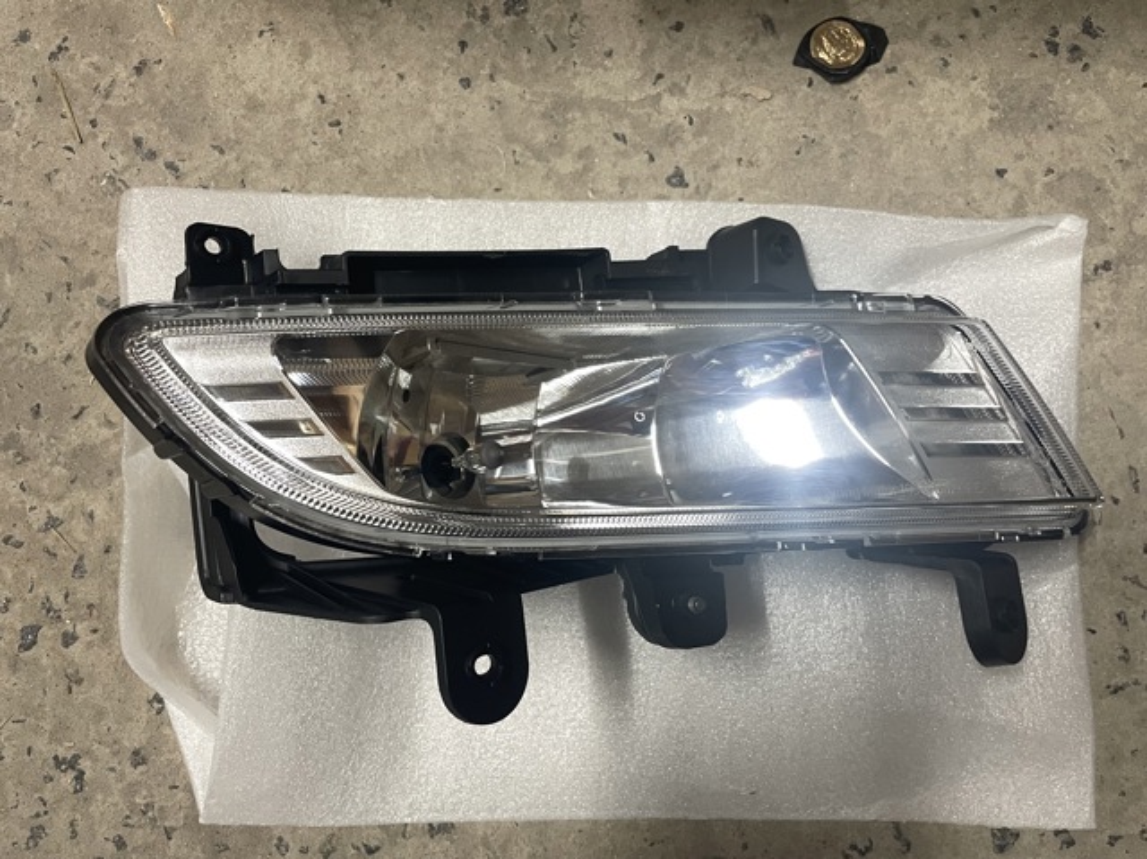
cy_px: 430
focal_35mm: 26
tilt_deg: -85.0
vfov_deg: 53.0
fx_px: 861
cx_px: 574
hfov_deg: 67.3
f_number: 1.6
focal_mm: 4.2
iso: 250
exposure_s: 1/60
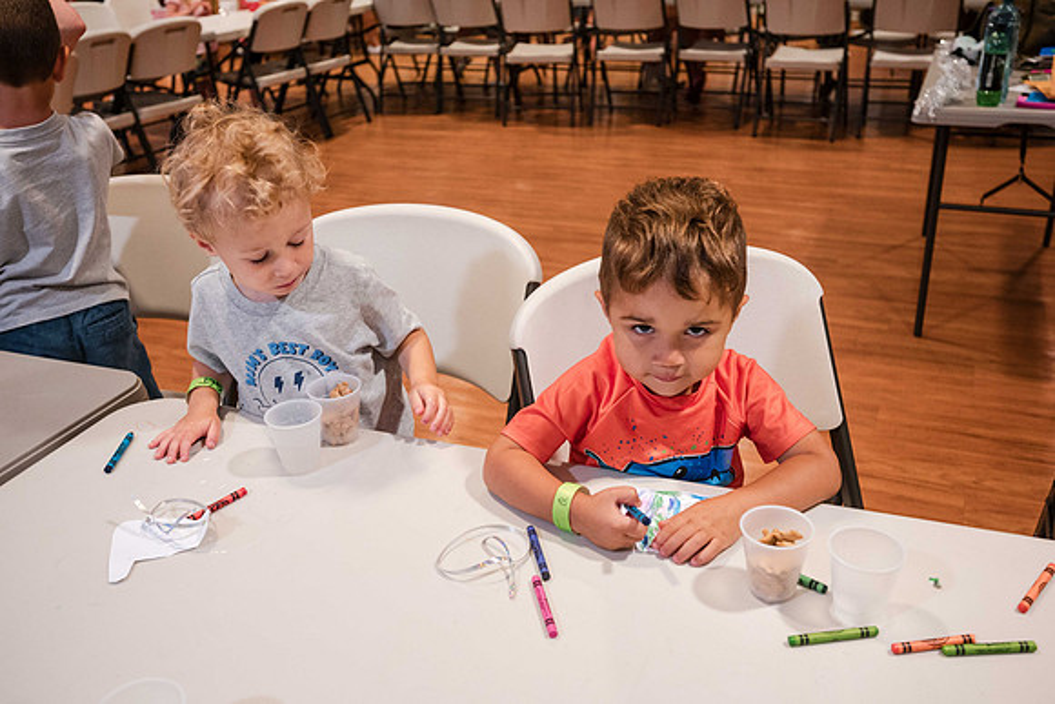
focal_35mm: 31
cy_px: 344
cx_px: 531
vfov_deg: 41.7
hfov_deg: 59.5
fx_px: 923
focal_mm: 30
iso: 3200
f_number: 4
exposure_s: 1/125
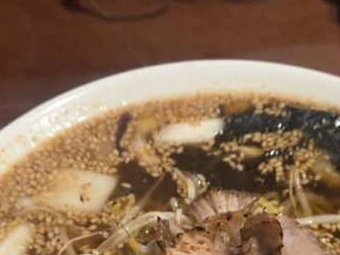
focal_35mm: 70
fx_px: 688
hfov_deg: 27.8
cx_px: 180
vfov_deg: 19.1
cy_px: 350
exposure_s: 1/120
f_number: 1.8
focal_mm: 5.4
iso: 250
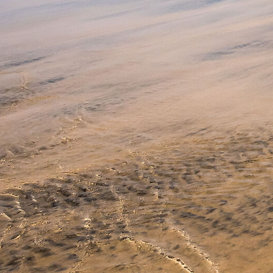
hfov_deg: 12.6
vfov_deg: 14.0
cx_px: 524
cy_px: 10
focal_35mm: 123
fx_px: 1097
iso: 400
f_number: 11
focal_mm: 21
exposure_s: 1/2000
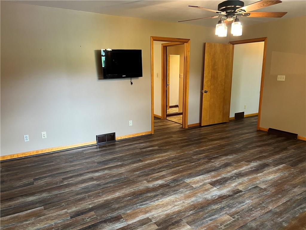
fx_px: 230
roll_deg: +0.4
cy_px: 115
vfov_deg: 53.1
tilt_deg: -11.8
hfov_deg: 67.3
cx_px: 153
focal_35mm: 26
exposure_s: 1/60
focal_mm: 5.7
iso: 200
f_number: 1.5
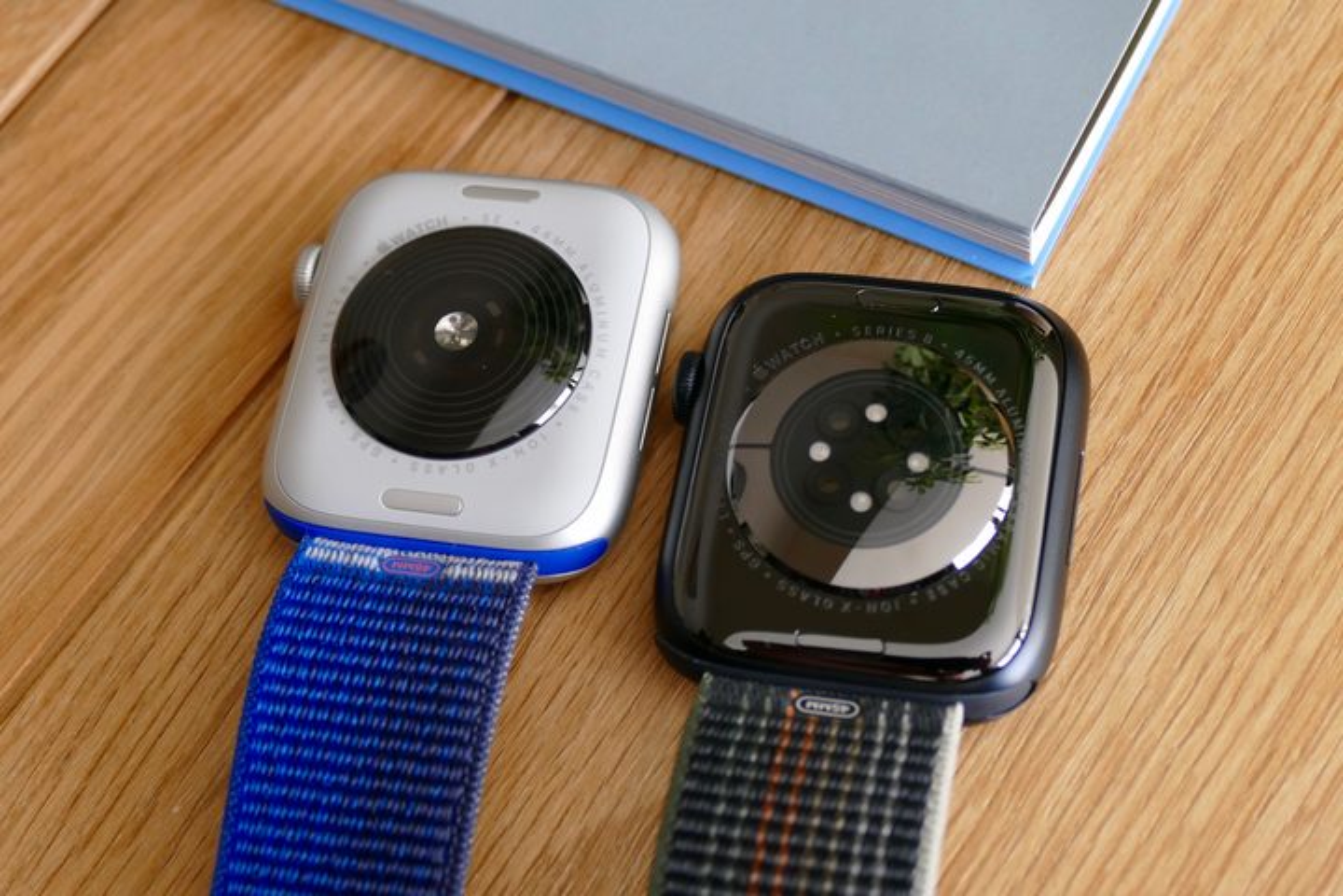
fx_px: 2201
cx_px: 672
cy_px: 448
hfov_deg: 33.9
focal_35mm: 59
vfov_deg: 23.0
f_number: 3.5
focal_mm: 21.41
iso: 320
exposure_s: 1/80
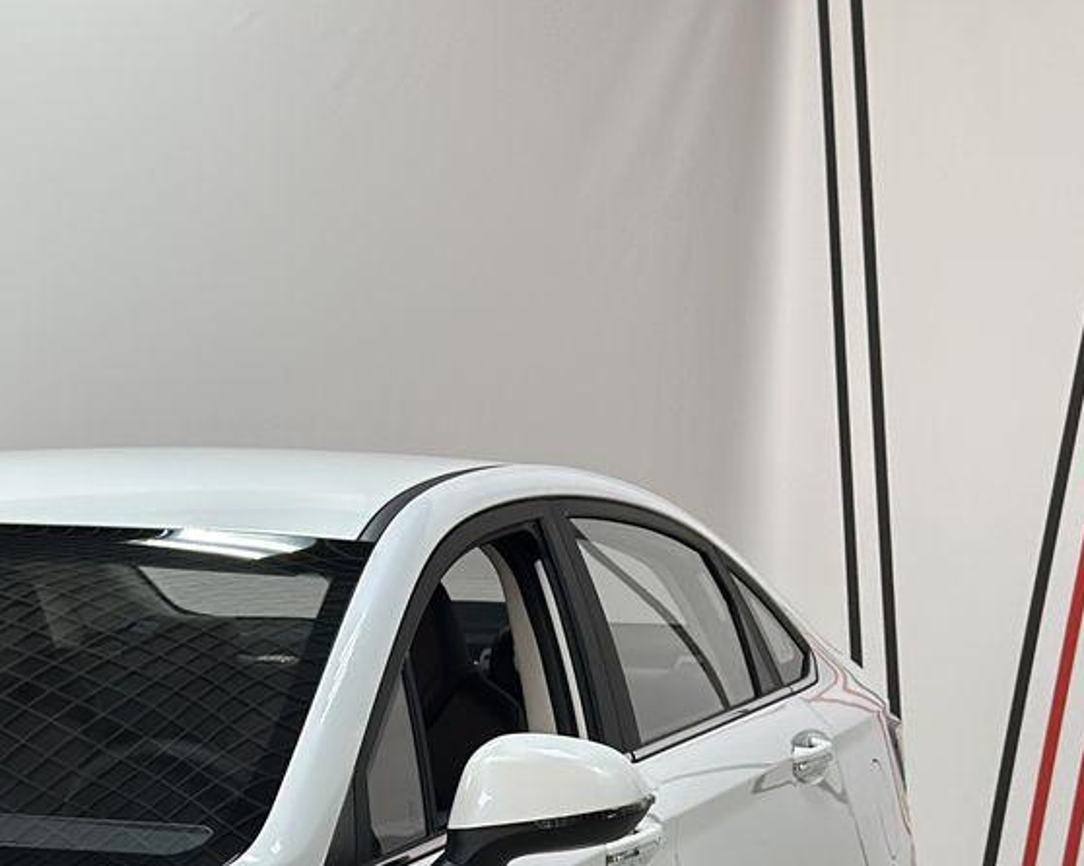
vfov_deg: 12.5
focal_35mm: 121
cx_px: -171
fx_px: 3881
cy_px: 1029
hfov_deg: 15.4
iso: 64
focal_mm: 6.86
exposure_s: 1/141
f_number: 1.78
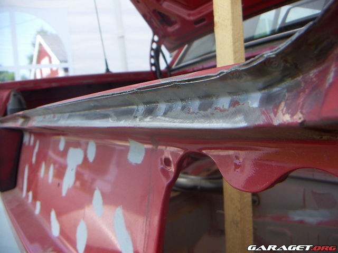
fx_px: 352
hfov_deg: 51.4
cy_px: 126
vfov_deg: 39.7
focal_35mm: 36
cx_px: 169
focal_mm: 4.7
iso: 50
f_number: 2.8
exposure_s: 1/400
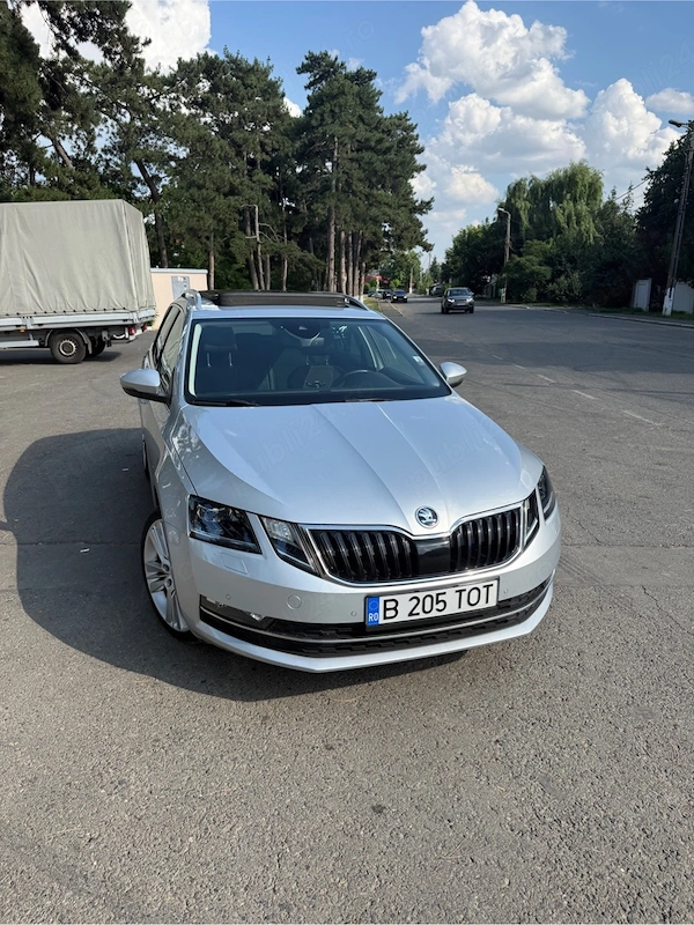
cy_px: 462
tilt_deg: -15.6
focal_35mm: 24
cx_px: 347
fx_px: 642
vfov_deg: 71.6
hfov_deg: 56.8
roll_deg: -0.6
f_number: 1.78
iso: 100
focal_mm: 6.76
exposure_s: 1/3425
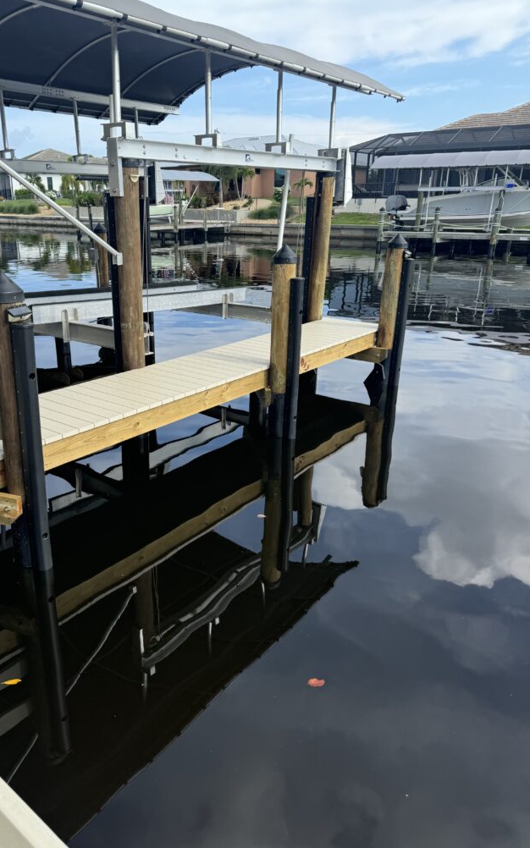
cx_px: 206
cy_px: 427
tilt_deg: -18.4
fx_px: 601
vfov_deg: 70.4
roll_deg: +0.9
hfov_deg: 47.2
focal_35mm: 26
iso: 80
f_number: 1.78
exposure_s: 1/1637
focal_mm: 6.76
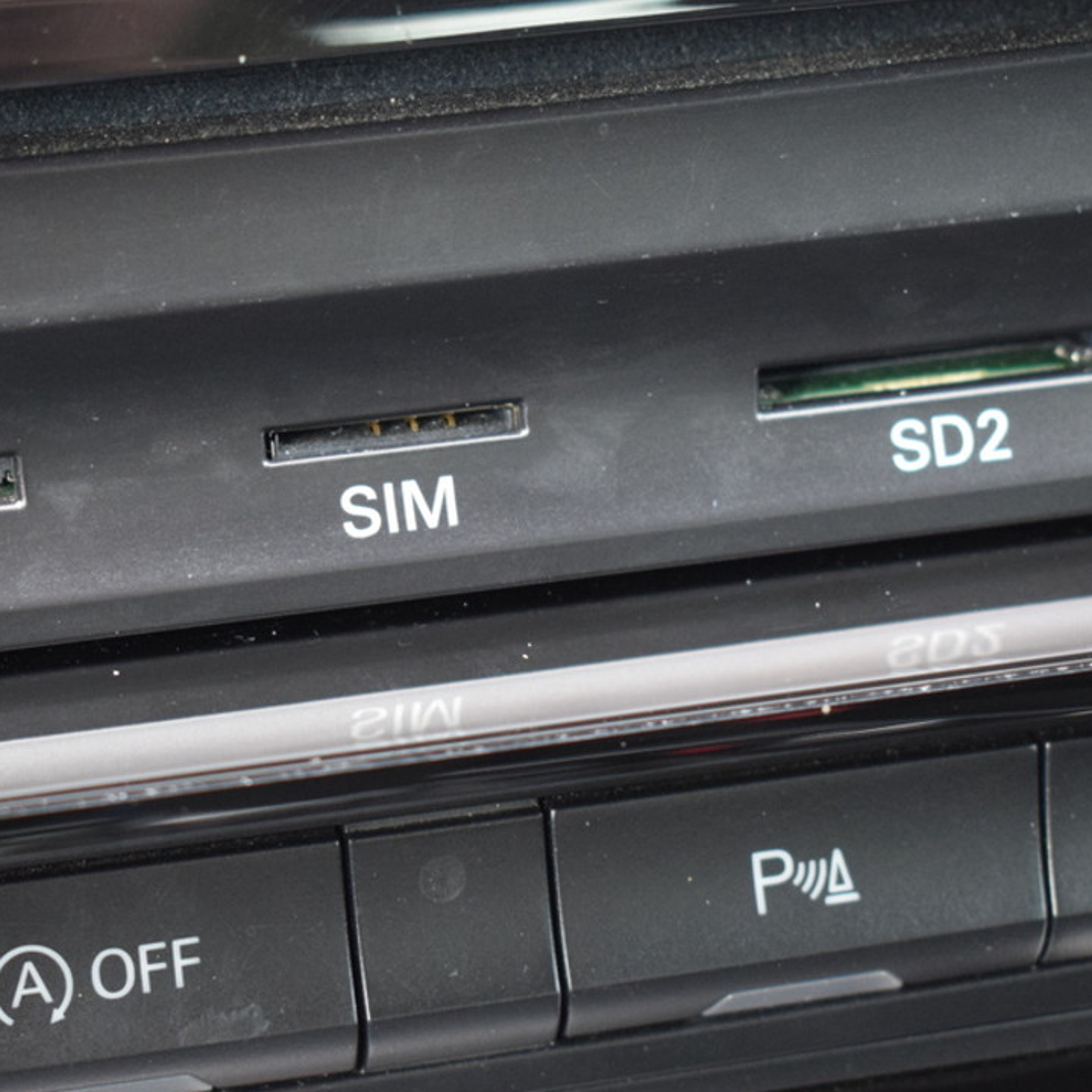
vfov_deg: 15.3
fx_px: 4069
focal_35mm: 114
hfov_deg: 15.3
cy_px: 488
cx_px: 352
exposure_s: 1/60
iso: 1800
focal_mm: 46
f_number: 5.3
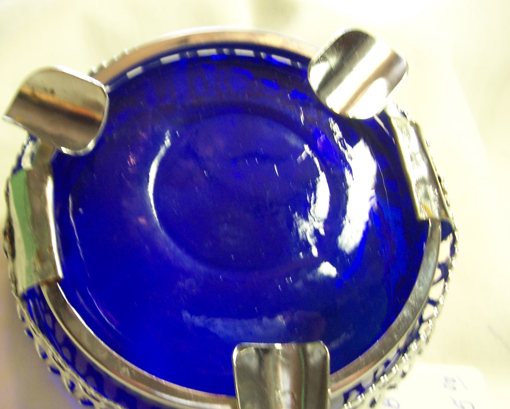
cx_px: 199
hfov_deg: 40.1
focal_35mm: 46
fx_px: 694
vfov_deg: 32.7
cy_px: 235
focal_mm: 5.6
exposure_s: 1/30
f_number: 2.8
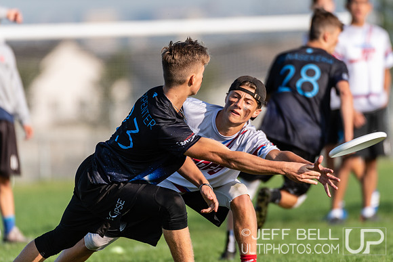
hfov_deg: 2.8
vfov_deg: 1.8
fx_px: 8145
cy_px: 100
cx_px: 223
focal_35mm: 746
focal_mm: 400
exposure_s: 1/1250
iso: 200
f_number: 4
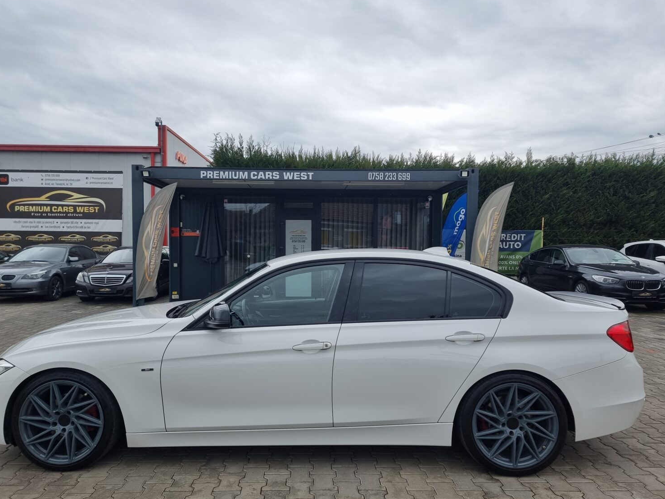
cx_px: 315
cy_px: 263
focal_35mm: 26
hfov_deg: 67.3
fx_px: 500
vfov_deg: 53.0
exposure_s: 1/250
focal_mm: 6.7
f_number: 1.8
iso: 50
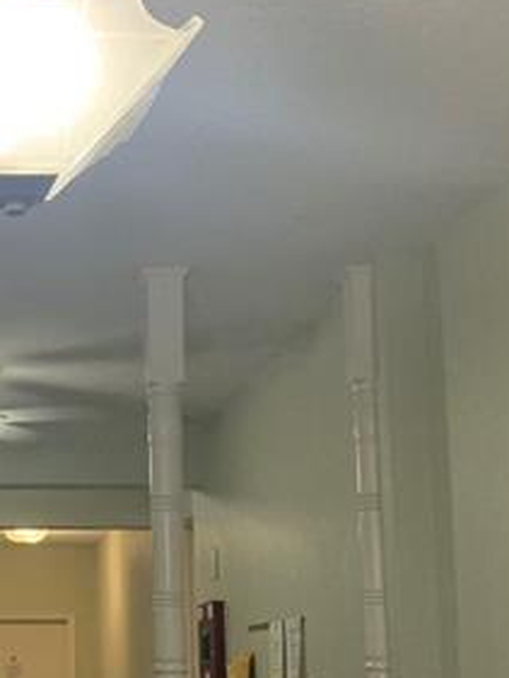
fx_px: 1391
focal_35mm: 71
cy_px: 473
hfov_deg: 20.1
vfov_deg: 27.2
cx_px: -2
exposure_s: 1/60
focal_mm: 4.25
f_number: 1.8
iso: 250
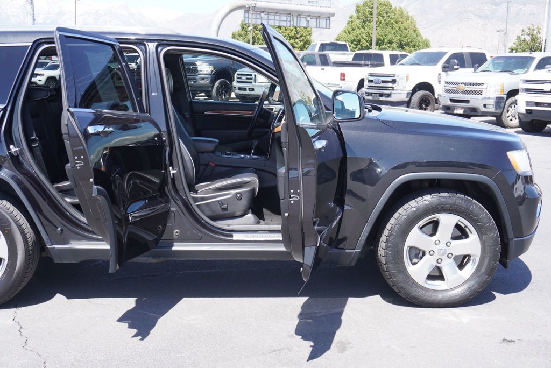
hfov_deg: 43.6
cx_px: 276
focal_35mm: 45
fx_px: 689
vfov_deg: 29.9
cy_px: 184
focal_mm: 30
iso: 100
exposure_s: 1/100
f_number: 6.3
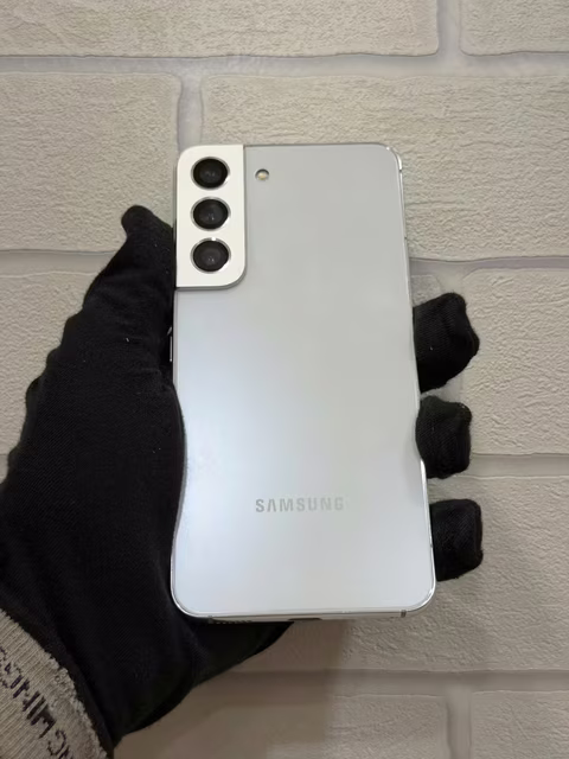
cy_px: 380
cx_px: 284
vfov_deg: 39.7
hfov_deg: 30.3
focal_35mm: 48
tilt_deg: +7.1
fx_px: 1052
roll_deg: -0.3
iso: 50
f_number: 1.78
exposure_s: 1/121
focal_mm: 6.76
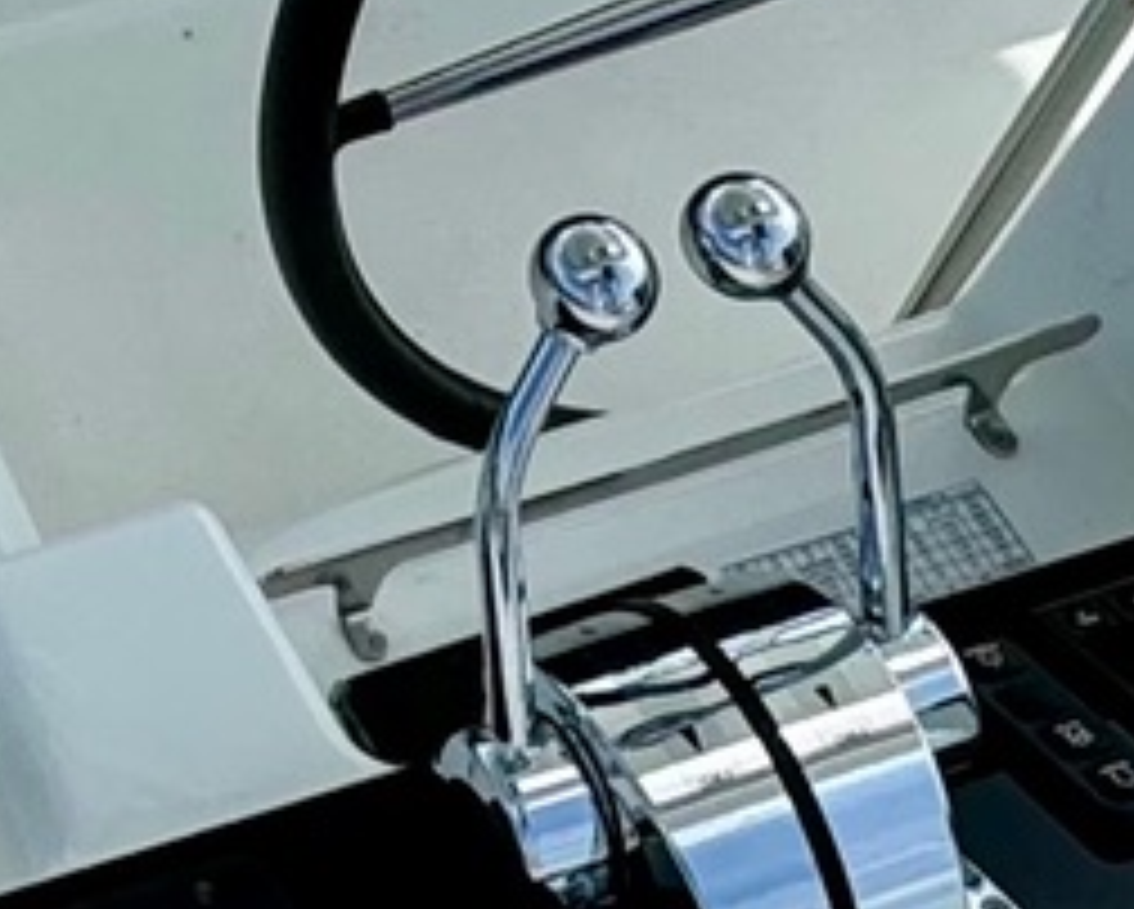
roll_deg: +1.9
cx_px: -536
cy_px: -783
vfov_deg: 12.5
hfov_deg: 15.9
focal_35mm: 111
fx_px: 3728
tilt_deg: -37.8
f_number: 2.2
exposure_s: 1/2208
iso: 50
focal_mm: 2.22
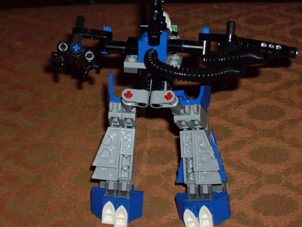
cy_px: 114
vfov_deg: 13.0
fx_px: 995
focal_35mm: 114
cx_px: 151
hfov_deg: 17.3
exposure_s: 1/125
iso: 200
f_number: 5.2
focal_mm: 18.6
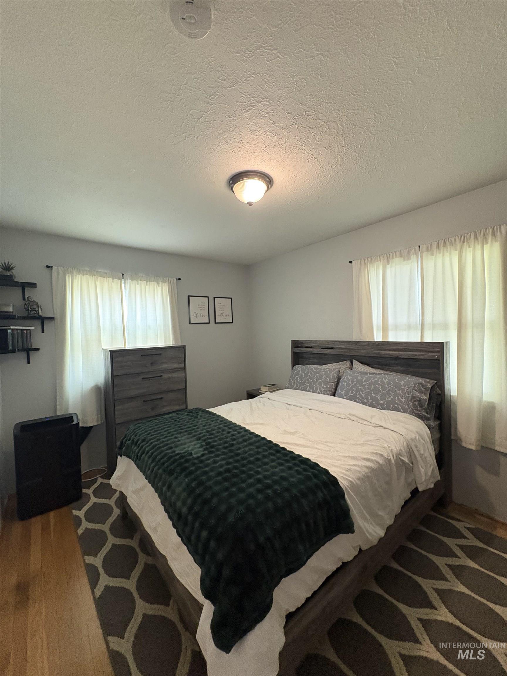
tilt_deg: -2.5
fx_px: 273
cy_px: 338
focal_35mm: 14
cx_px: 254
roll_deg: +0.9
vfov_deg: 102.1
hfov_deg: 85.7
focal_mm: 2.22
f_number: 2.2
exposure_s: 1/60
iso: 640
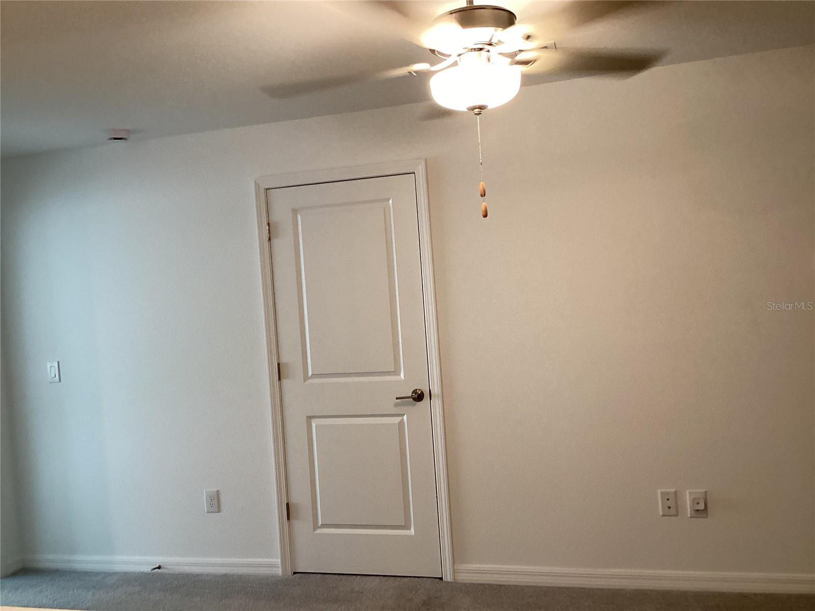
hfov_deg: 58.4
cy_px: 306
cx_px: 408
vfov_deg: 45.4
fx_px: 730
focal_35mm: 31
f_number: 2.4
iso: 160
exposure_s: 1/60
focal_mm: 3.3
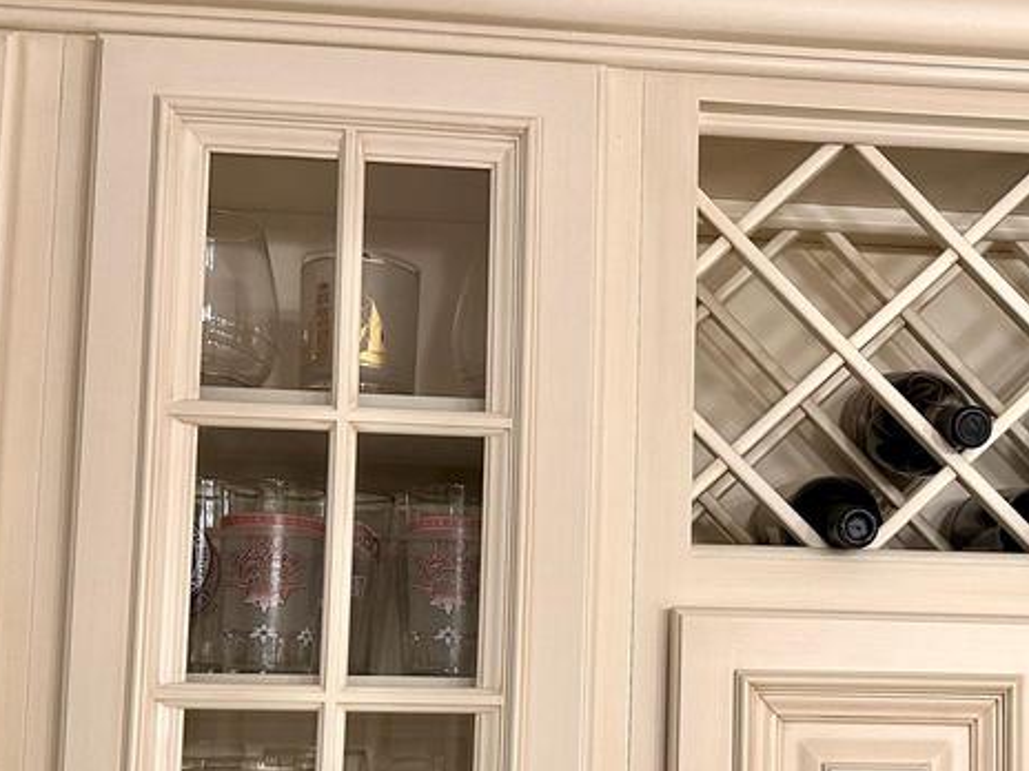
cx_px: 821
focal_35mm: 53
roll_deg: -1.3
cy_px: 561
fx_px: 1575
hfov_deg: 35.0
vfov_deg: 27.2
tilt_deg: +8.9
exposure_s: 1/60
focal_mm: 6.86
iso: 250
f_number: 1.78
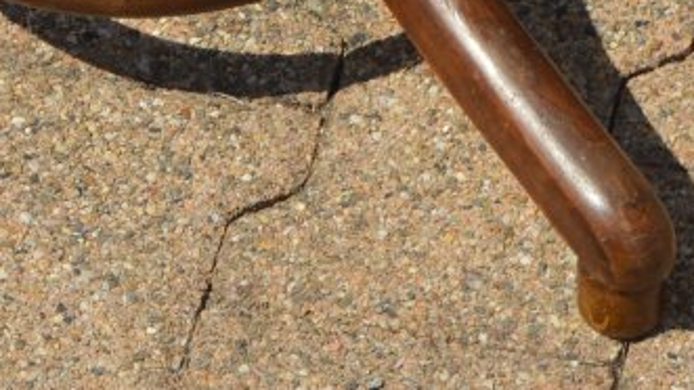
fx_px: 3974
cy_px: -614
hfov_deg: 10.0
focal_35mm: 216
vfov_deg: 5.4
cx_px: 166
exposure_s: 1/320
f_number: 9
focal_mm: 38
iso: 100
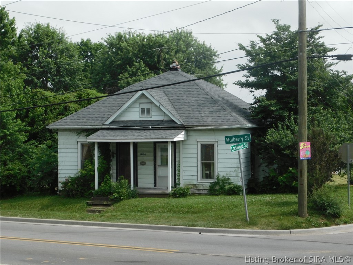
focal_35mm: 71
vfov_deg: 20.7
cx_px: 176
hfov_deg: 27.4
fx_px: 724
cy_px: 132
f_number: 4.3
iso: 125
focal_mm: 12.6
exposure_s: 1/640
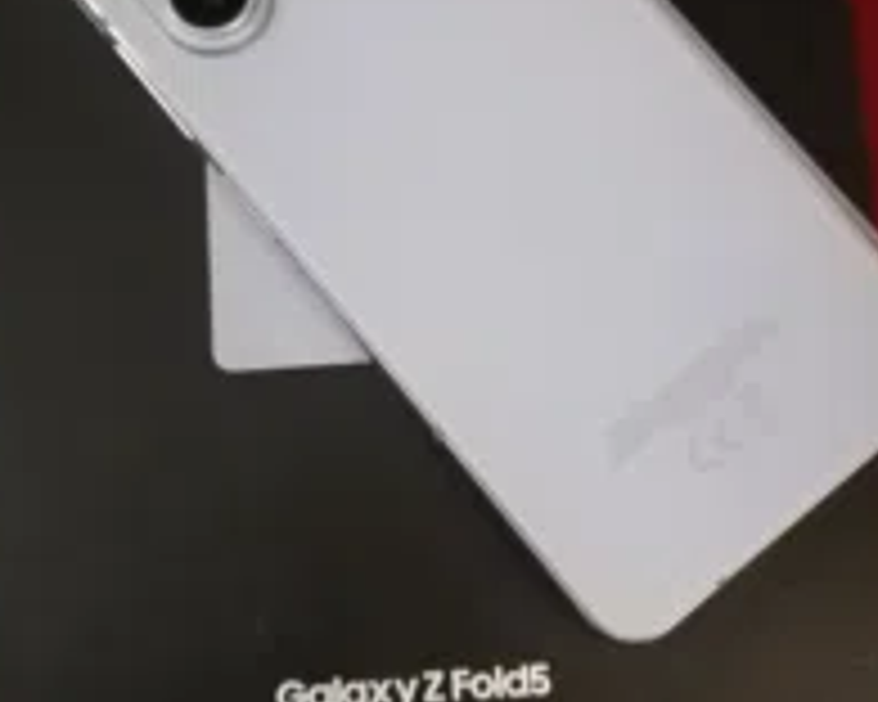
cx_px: 464
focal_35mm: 54
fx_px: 1403
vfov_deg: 28.1
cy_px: 292
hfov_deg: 34.7
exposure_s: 1/25
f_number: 1.8
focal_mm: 5.3
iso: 1250
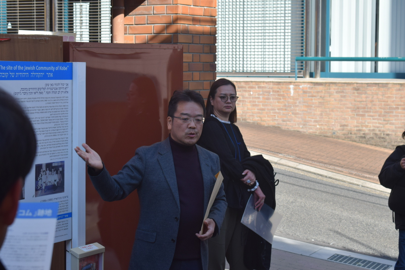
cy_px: 135
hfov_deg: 24.6
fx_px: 928
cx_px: 202
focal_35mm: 82
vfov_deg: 16.6
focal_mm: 55
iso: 220
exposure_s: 1/250
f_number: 8
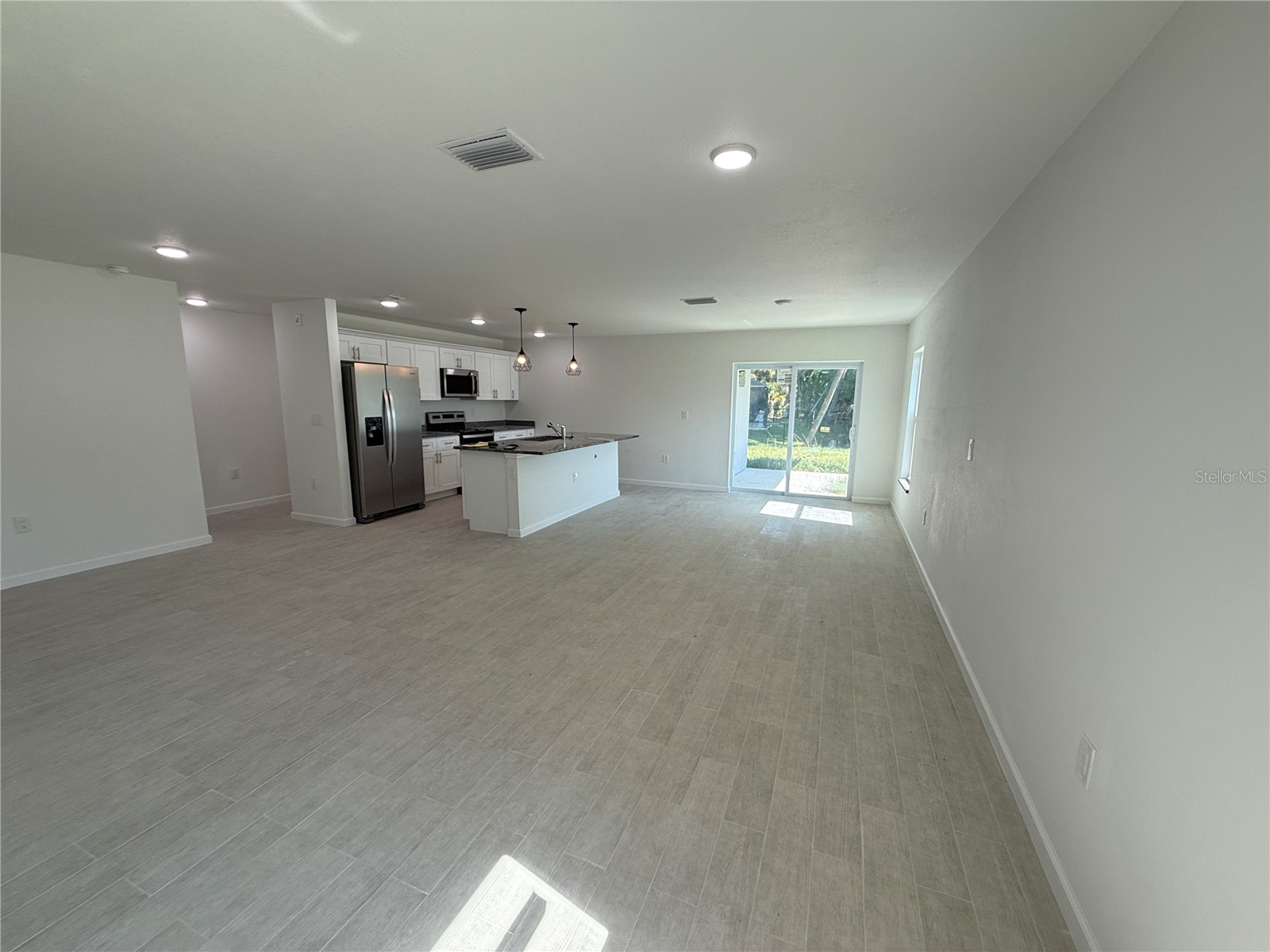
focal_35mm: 14
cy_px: 476
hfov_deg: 102.1
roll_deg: -1.3
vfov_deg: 85.7
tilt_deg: -6.3
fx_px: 514
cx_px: 635
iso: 64
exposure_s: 1/188
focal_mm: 2.22
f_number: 2.2
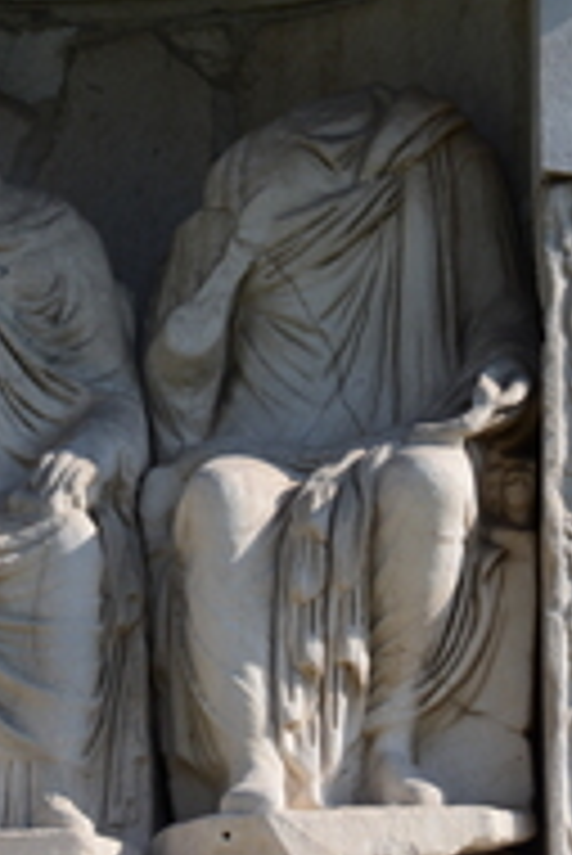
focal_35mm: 318
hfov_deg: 4.3
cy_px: 392
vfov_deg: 6.5
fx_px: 7565
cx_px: 32
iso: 320
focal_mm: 100
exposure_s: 1/800
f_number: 7.1
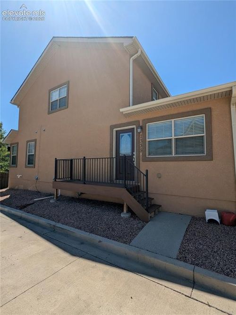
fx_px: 145
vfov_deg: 94.5
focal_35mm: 16
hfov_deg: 78.1
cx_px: 118
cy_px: 158
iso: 33
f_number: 2.2
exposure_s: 1/1859
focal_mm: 2.35
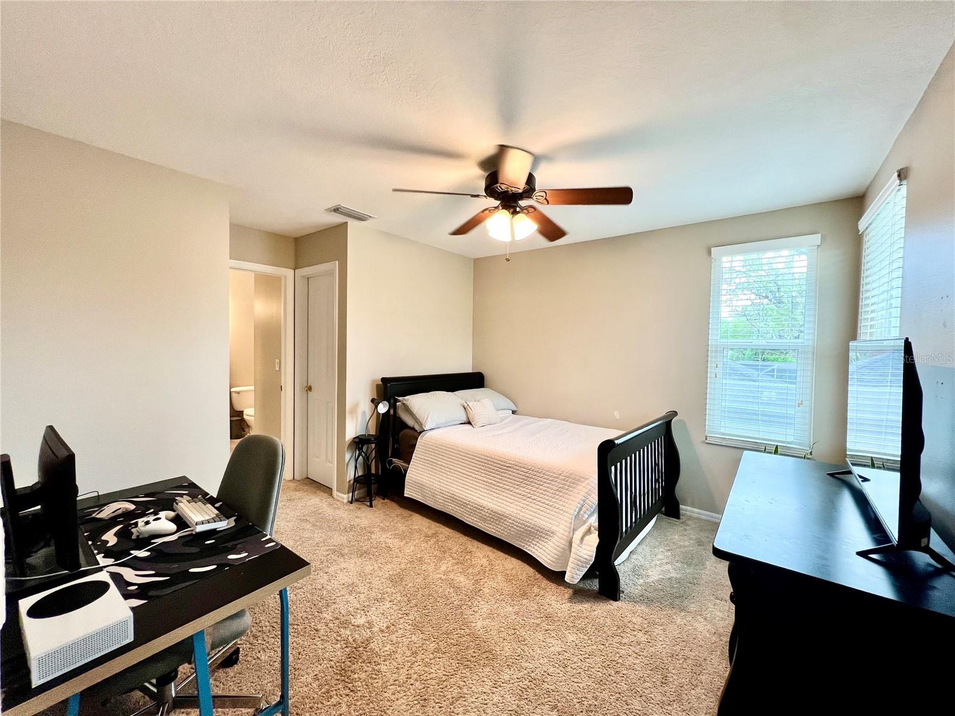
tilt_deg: -2.0
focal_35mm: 13
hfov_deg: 106.2
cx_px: 478
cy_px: 358
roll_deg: -1.0
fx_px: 359
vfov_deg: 89.9
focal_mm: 1.57
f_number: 1.8
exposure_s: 1/120
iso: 100
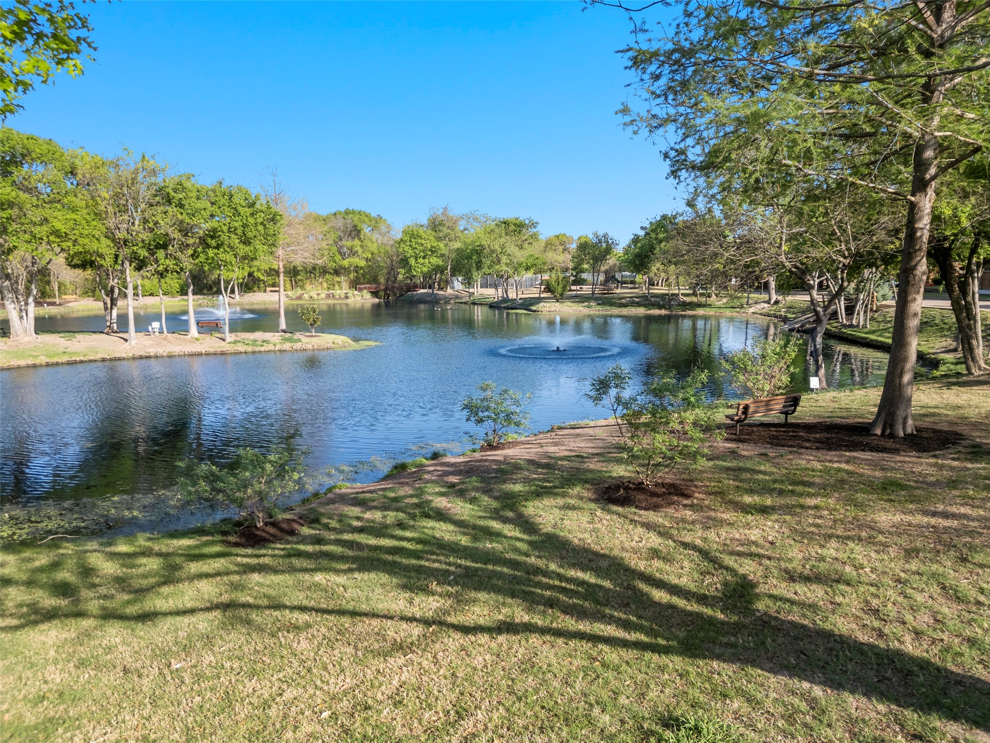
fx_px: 686
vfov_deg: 56.8
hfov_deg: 71.6
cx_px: 495
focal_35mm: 24
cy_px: 372
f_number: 1.7
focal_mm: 6.72
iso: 150
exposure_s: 1/2000
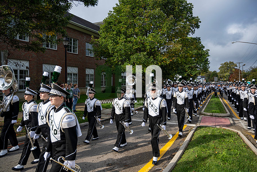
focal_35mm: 26
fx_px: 182
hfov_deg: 70.4
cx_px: 128
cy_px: 86
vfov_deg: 50.4
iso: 125
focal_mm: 25.5
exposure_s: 1/1600
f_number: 4
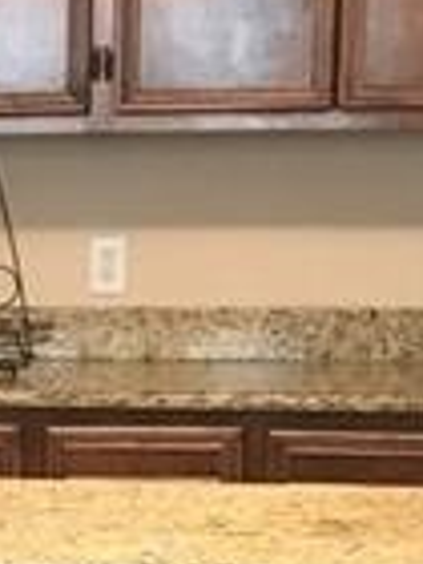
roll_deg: +2.2
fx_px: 2509
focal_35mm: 154
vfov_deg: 12.8
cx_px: -504
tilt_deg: -5.1
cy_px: 459
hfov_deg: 8.9
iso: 40
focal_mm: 3.99
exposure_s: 1/15
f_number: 1.8
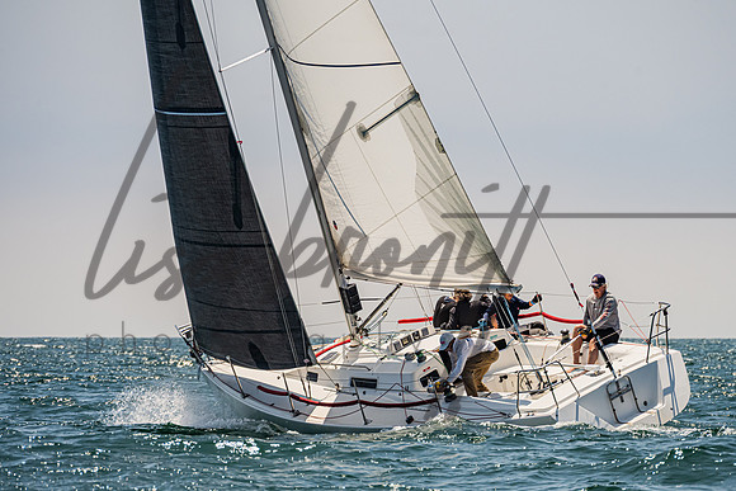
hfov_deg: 5.7
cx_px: 418
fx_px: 7445
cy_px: 270
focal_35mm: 364
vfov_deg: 3.8
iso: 500
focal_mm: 270
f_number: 8
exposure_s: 1/2000
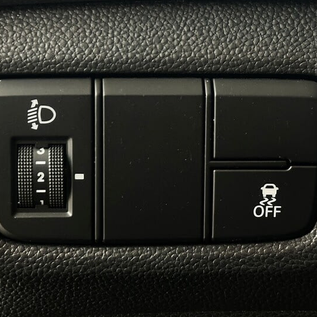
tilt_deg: -12.9
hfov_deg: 24.3
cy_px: 141
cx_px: 141
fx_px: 736
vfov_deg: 24.3
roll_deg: -4.1
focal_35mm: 71
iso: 500
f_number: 1.78
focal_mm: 6.86
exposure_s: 1/25
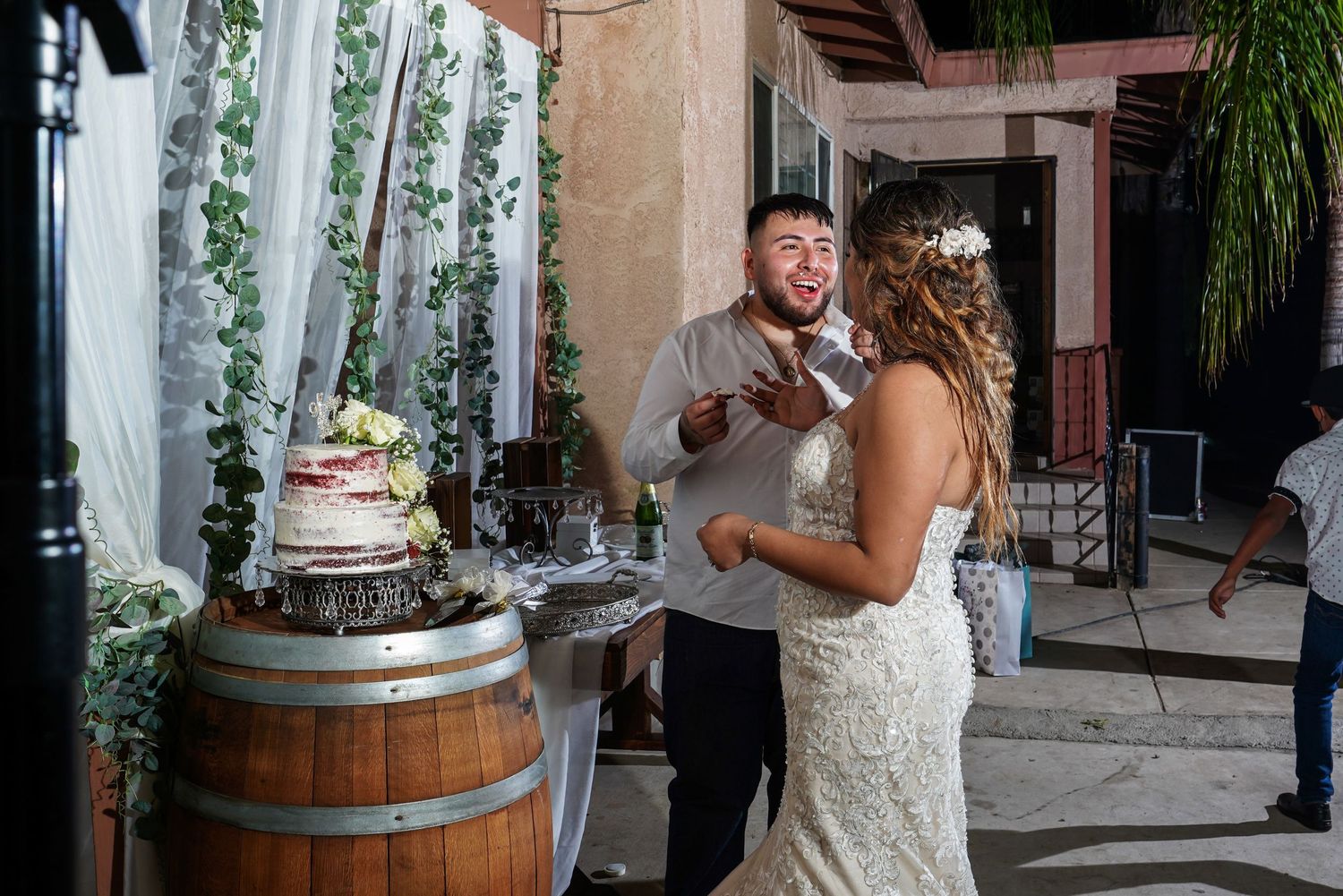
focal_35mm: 37
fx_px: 1381
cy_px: 448
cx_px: 672
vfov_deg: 36.0
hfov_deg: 51.9
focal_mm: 25
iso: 200
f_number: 7.1
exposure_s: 1/100
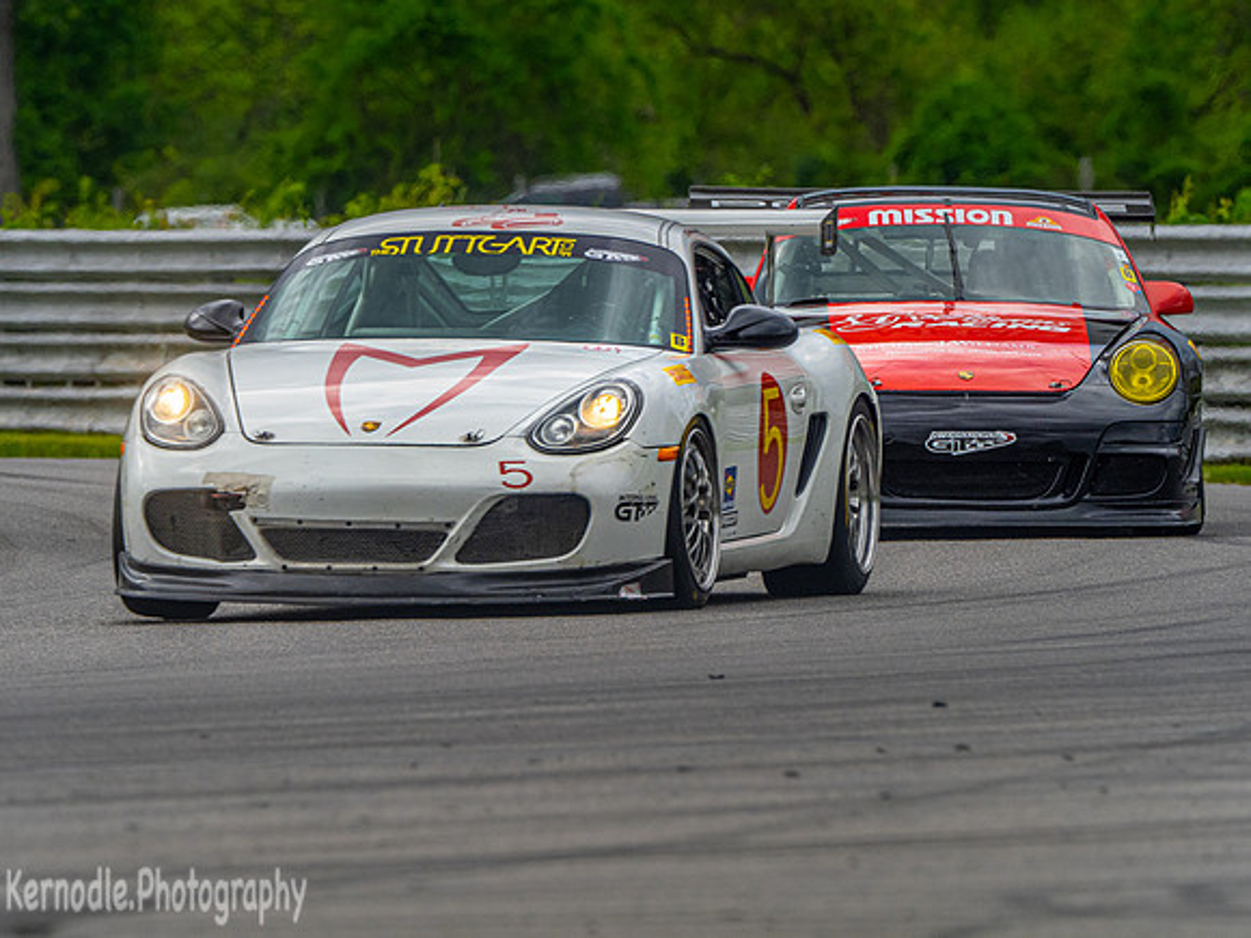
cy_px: 469
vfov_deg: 1.8
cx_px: 626
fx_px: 30393
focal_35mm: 841
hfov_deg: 2.4
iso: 400
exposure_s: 1/800
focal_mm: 420
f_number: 8
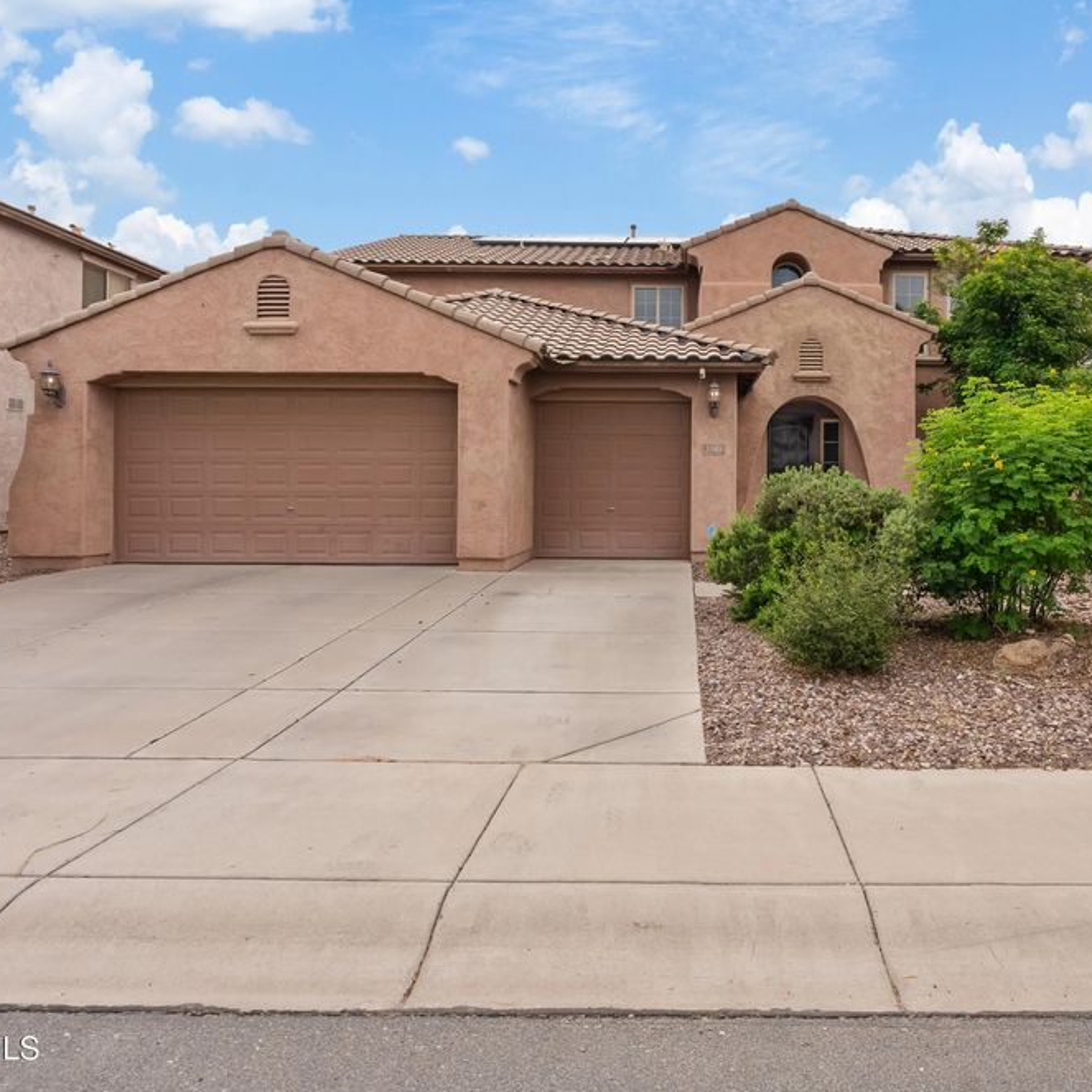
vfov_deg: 72.1
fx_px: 749
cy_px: 537
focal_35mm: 21
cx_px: 693
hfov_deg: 70.8
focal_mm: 16
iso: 125
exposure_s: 1/50
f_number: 8
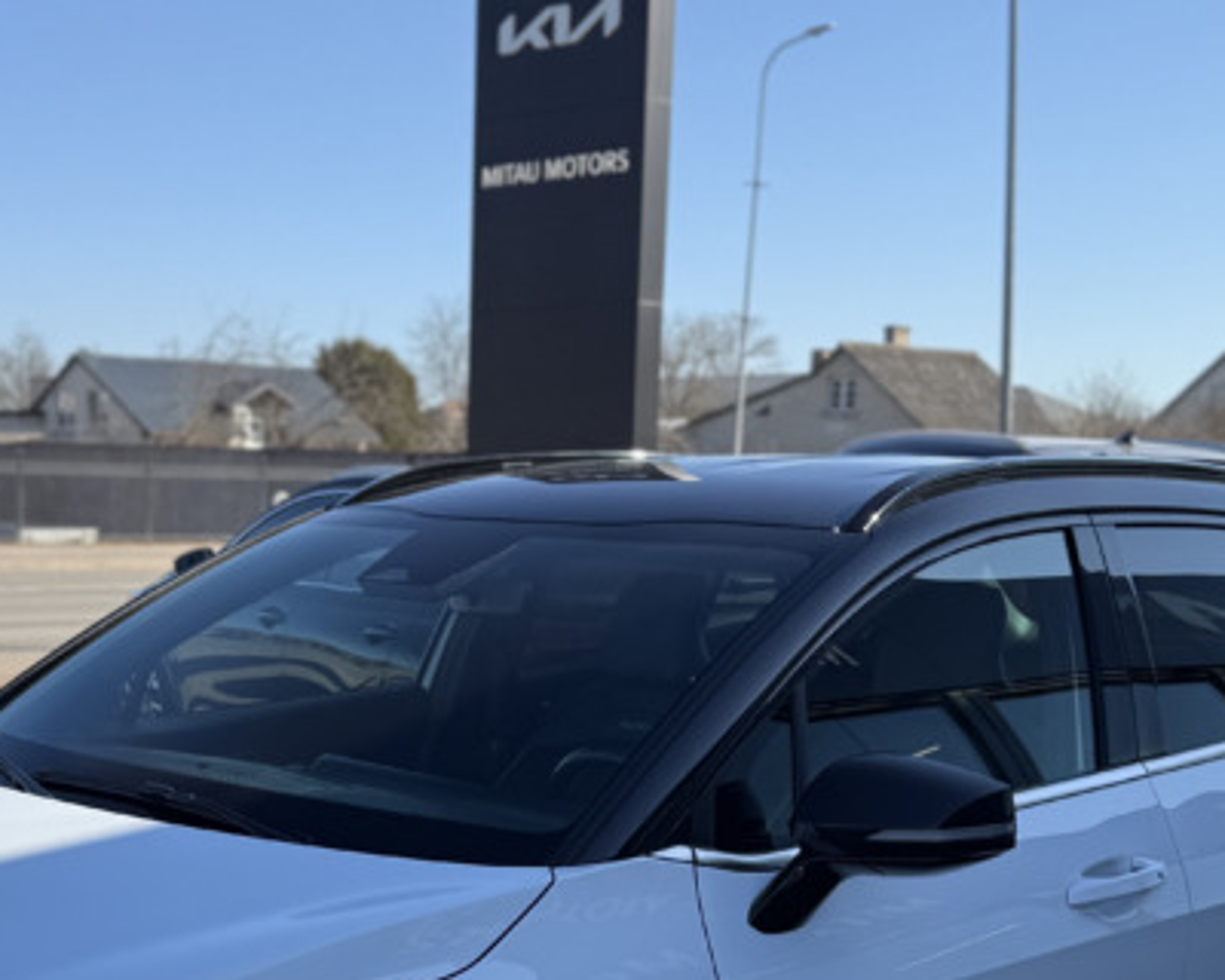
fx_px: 2175
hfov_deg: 31.2
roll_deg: -2.2
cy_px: 848
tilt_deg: -8.7
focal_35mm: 60
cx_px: 398
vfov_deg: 24.8
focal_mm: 6.76
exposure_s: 1/2907
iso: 80
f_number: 1.78
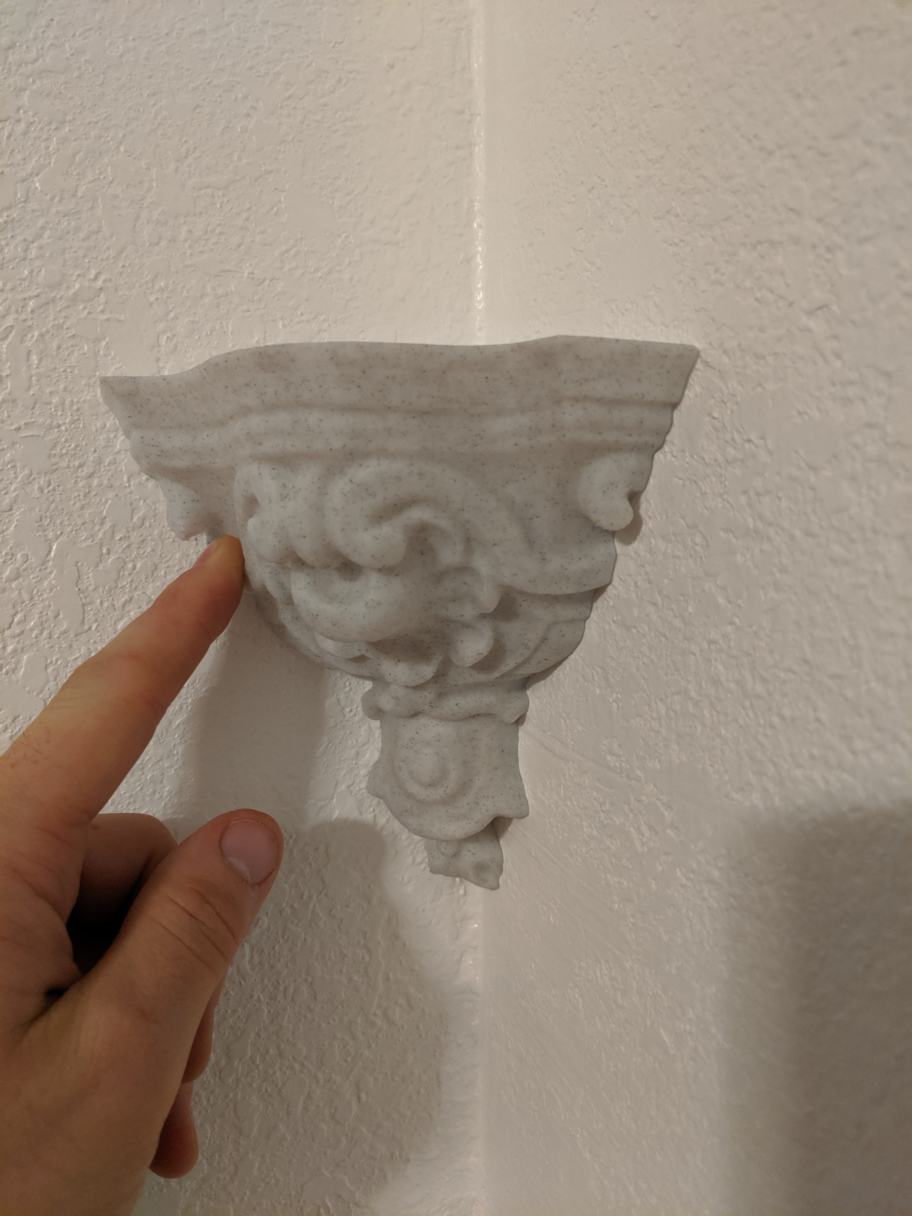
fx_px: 948
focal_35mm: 27
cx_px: 456
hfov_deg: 51.4
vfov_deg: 65.3
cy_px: 608
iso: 577
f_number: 1.8
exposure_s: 1/60
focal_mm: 4.44
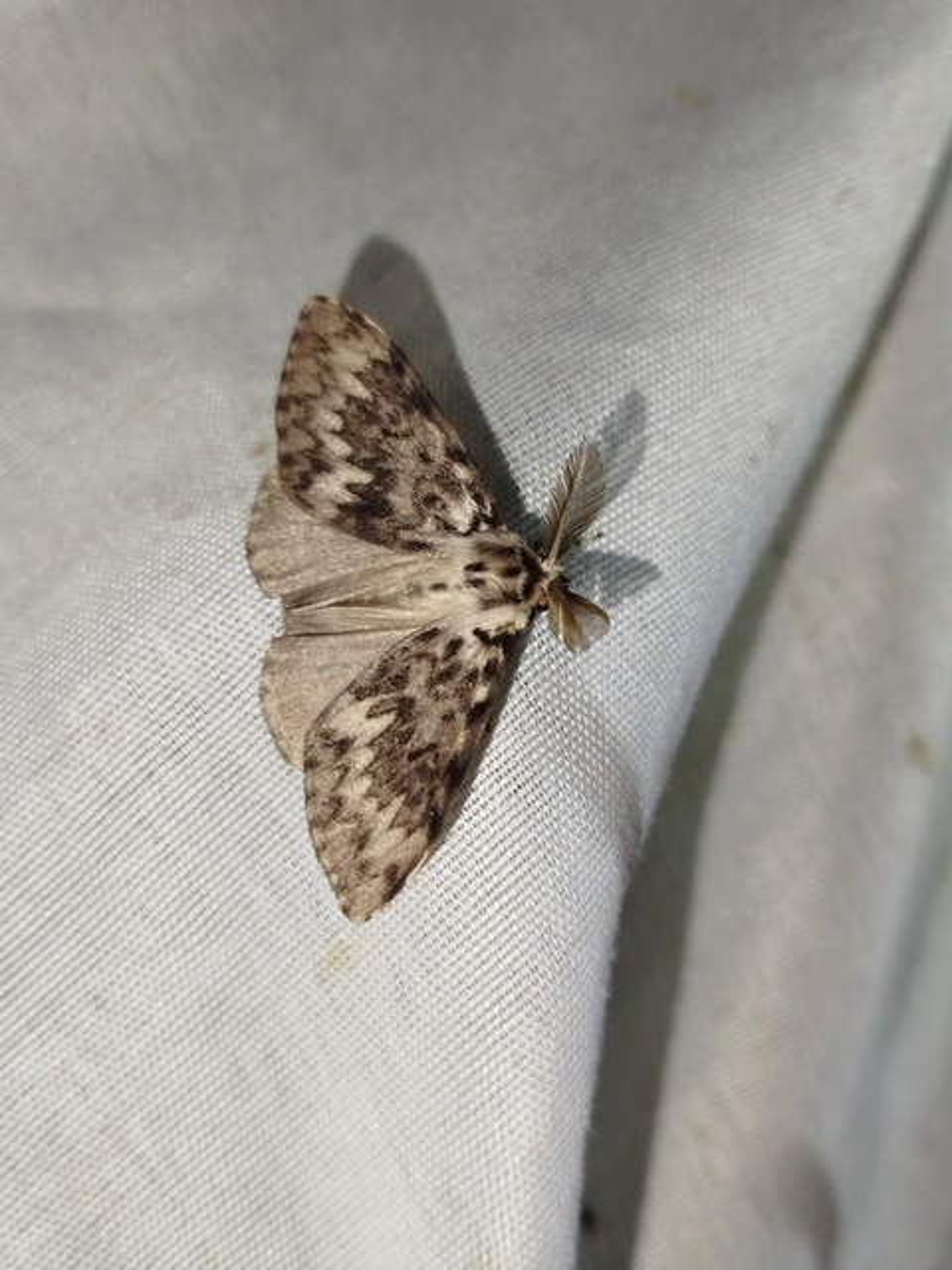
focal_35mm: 45
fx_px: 1650
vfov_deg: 42.1
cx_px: 476
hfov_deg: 32.2
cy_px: 635
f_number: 1.7
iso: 80
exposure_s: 1/50
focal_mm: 5.31
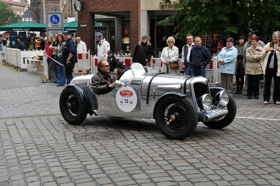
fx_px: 447
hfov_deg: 34.8
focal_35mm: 58
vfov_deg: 23.5
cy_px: 98
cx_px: 140
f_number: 5.6
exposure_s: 1/400
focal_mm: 35
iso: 200
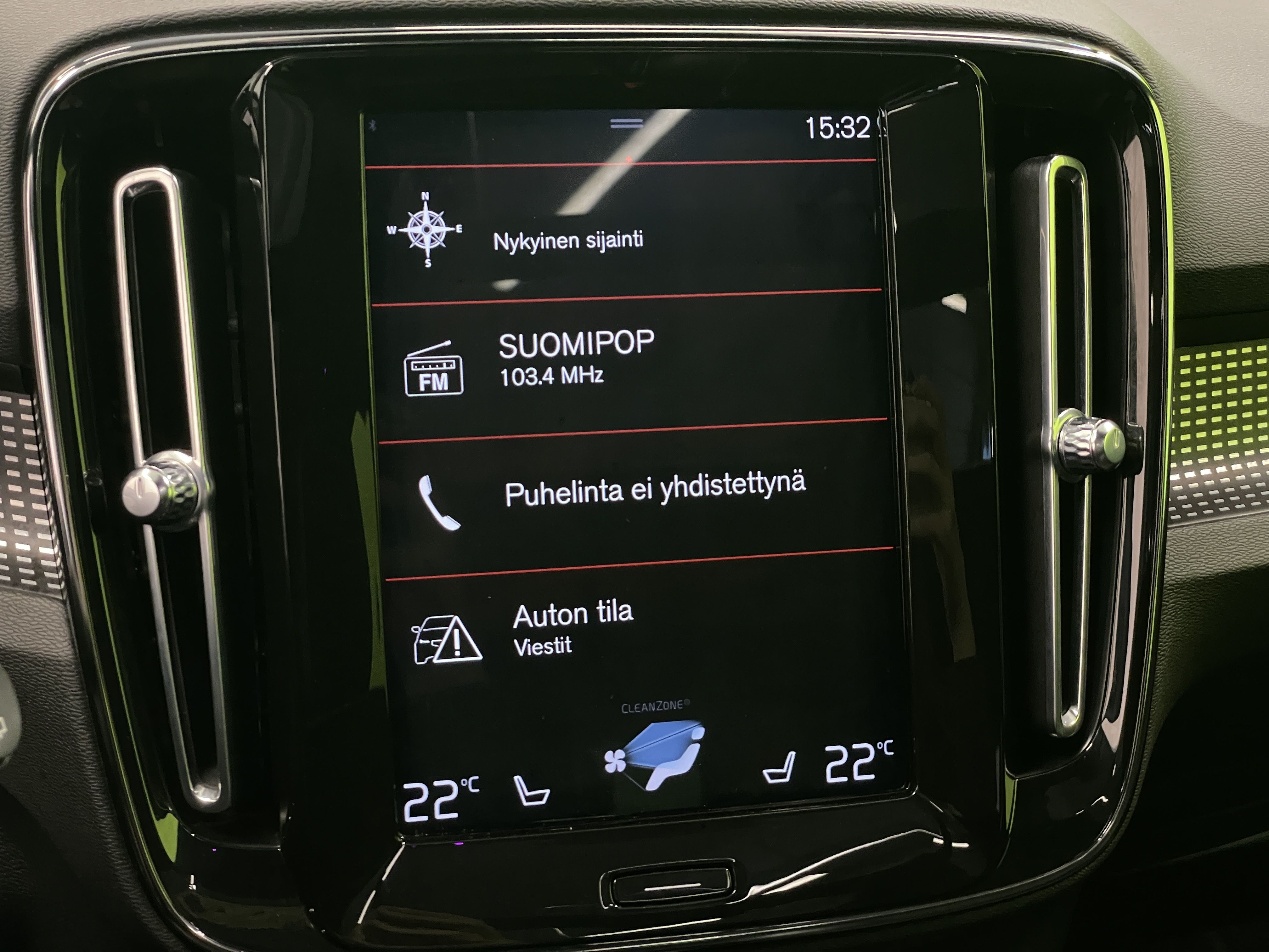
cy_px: 476
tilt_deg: -22.1
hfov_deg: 36.8
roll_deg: -3.1
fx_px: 1906
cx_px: 634
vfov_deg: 28.0
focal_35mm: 52
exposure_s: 1/33
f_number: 2
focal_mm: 6
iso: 640
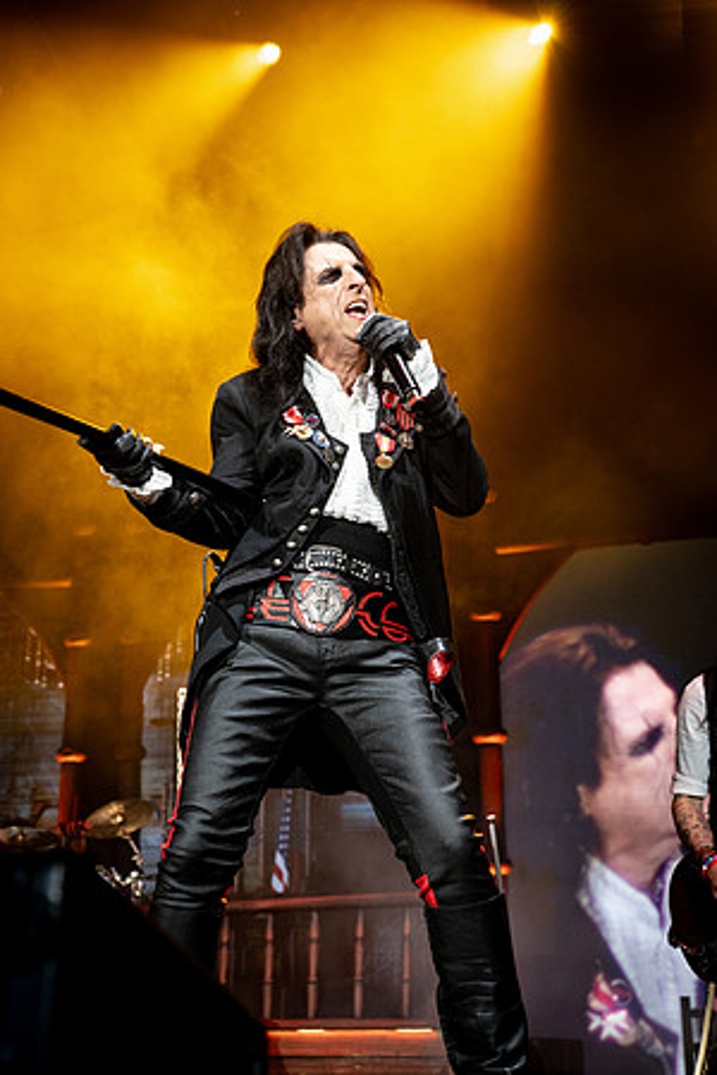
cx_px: 358
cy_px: 538
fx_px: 1494
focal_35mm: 50
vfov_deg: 39.6
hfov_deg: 27.0
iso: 2000
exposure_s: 1/160
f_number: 4.5
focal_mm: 50
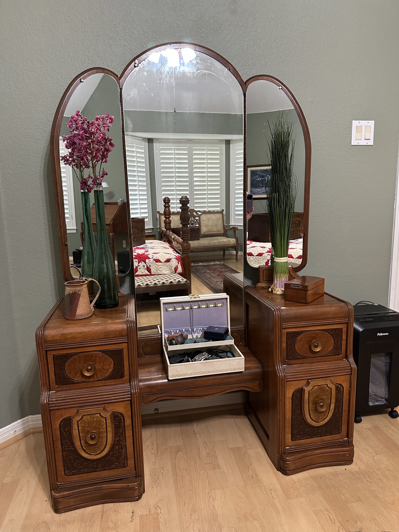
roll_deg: +0.7
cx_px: 200
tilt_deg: -9.5
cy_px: 266
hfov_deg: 56.8
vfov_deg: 71.6
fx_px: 369
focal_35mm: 24
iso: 500
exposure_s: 1/60
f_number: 1.78
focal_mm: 6.86
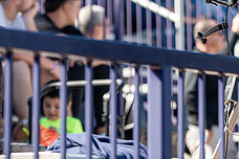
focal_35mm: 280
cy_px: -41
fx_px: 1859
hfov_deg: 7.3
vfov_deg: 4.9
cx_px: 255
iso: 125
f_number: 3.2
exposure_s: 1/400
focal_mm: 110
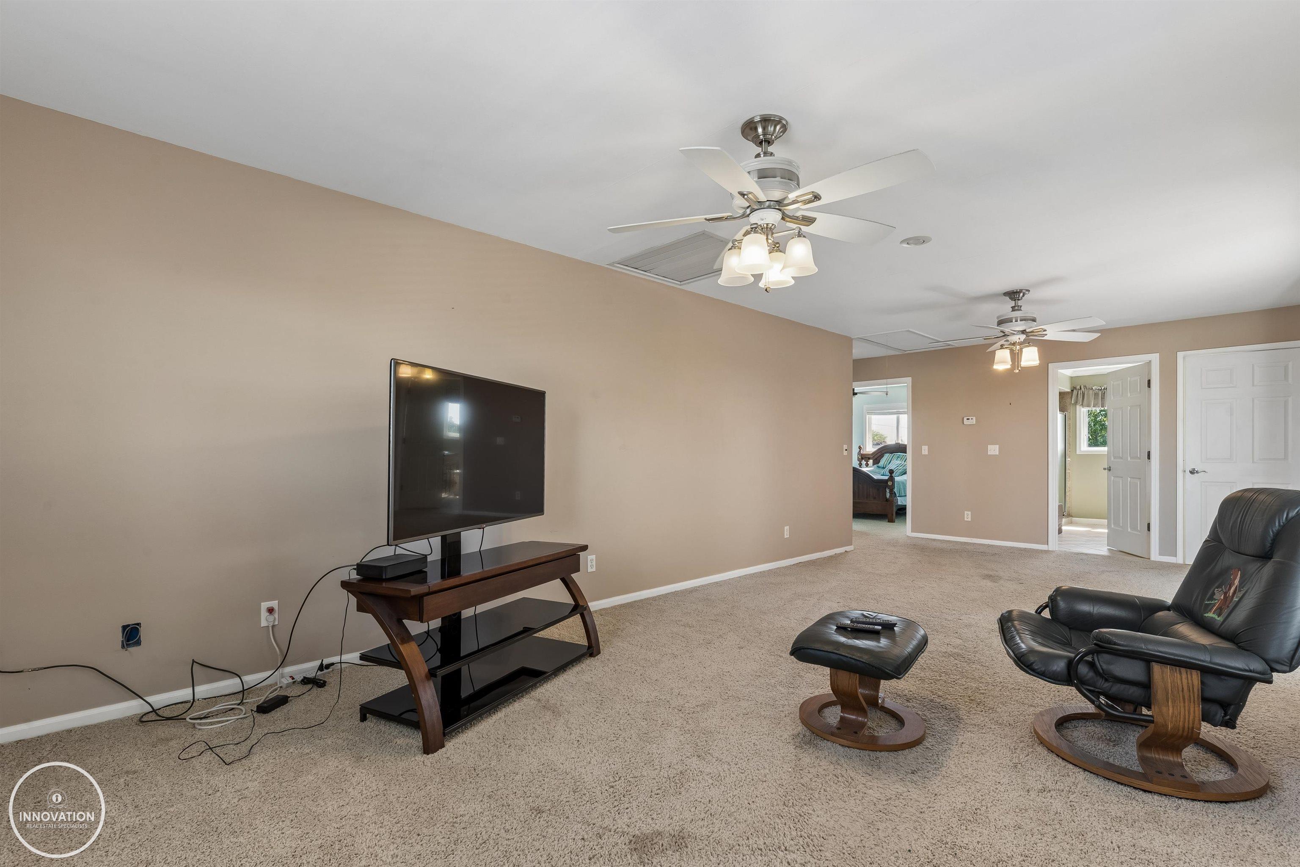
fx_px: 578
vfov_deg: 73.7
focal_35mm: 16
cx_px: 650
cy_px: 434
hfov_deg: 96.7
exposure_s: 1/5
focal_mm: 16
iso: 200
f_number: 11
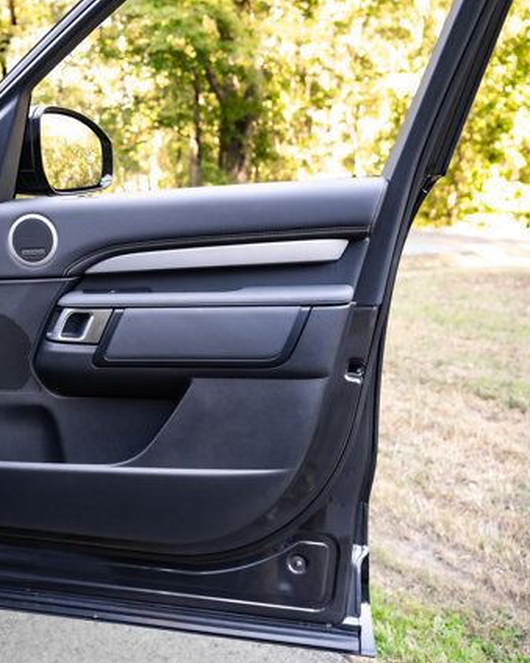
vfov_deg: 52.9
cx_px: 145
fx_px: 667
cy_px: 332
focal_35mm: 34
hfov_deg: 42.3
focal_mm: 24
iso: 640
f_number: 2.8
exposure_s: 1/200
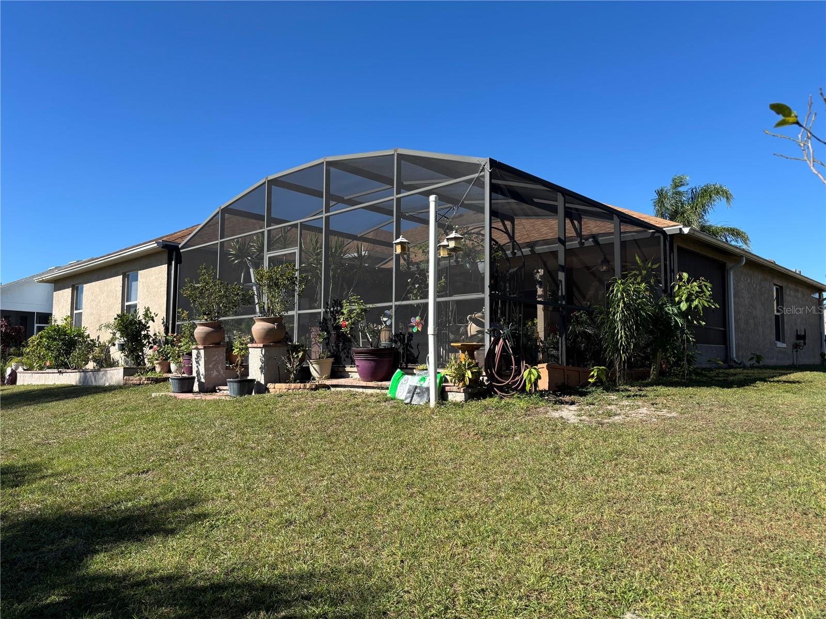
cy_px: 310
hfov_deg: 67.3
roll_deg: -0.8
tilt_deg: +5.3
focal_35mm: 26
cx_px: 413
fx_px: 620
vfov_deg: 53.1
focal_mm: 5.96
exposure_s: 1/1812
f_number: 1.6
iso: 50
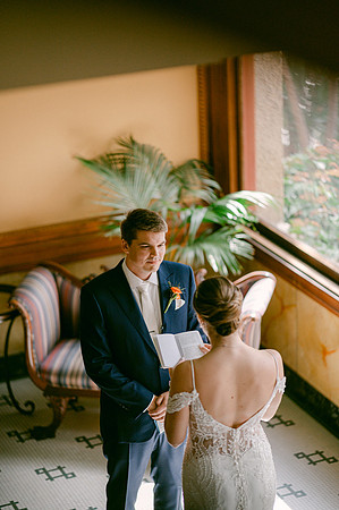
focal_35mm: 105
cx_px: 170
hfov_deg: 13.0
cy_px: 255
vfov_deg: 19.5
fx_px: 1486
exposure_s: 1/1600
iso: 400
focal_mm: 105
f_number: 1.4
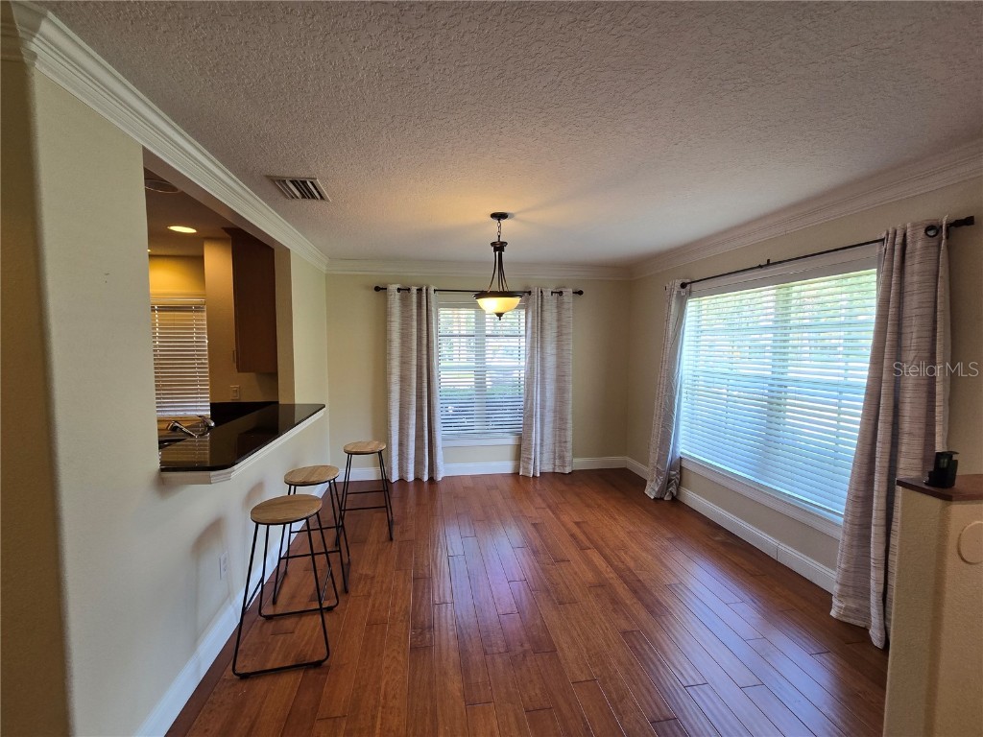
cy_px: 368
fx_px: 369
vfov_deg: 89.9
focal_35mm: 13
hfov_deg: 106.2
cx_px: 492
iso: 80
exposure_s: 1/60
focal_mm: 2.2
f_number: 2.2
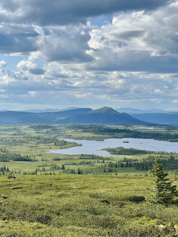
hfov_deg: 19.1
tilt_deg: -0.5
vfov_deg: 25.3
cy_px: 118
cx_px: 89
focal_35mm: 77
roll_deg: +1.6
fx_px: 528
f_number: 2.8
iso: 32
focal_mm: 9
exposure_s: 1/354
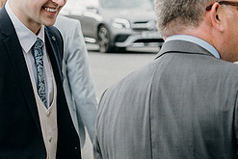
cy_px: 98
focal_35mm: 190
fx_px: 1257
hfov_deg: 10.8
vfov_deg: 7.2
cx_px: 77
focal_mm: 54
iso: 160
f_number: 3.5
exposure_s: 1/200
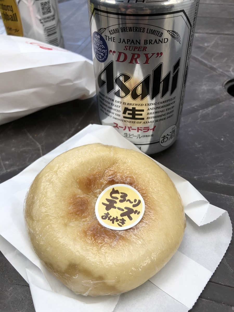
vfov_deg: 63.4
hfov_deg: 49.7
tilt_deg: -42.0
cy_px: 156
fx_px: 252
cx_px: 117
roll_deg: +4.7
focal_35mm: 28
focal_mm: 4
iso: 20
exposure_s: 1/314
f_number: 1.8
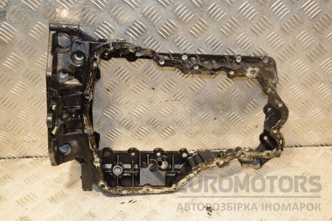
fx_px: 443
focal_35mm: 48
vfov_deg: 28.1
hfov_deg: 41.1
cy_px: 110
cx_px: 166
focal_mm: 32
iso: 800
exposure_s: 1/160
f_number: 5
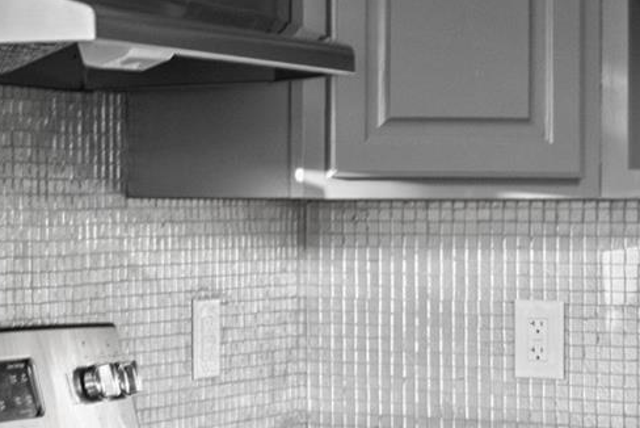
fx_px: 2099
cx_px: -60
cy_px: 269
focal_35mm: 118
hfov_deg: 16.8
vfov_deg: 11.6
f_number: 4.5
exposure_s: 1/8
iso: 200
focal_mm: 24
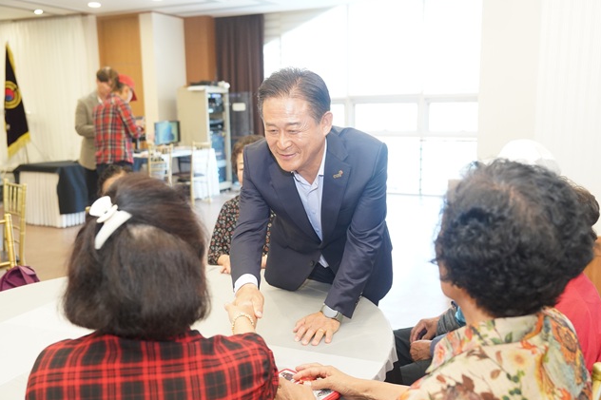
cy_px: 198
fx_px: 601
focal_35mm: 36
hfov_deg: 53.1
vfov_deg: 36.9
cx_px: 307
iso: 2500
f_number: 3.5
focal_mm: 35
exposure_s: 1/250
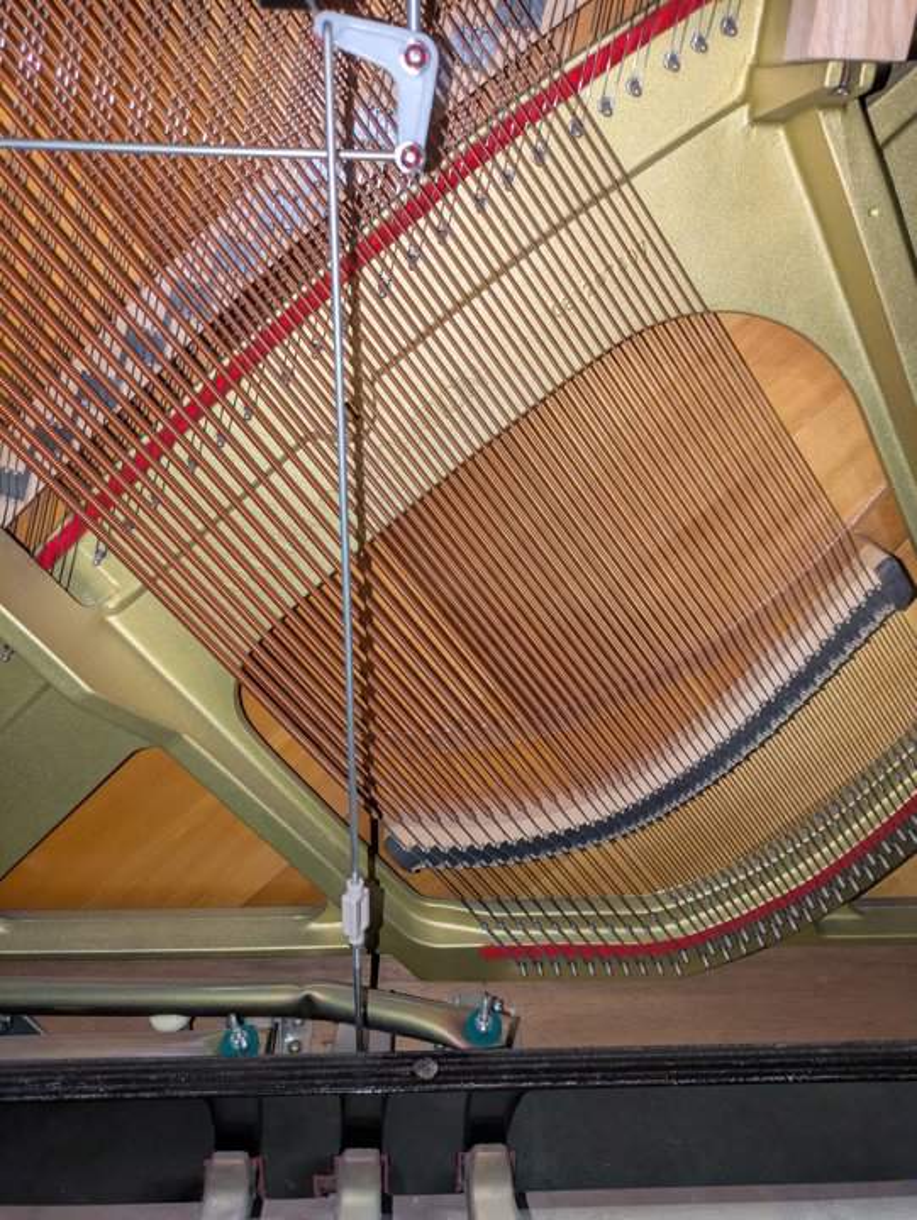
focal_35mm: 25
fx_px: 882
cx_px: 458
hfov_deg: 54.9
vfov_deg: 69.4
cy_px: 610
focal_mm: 5.43
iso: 378
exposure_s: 1/50
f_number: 1.89
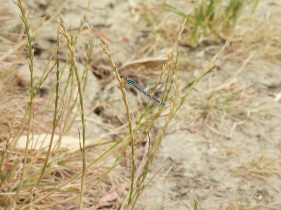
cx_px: 140
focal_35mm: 600
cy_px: 105
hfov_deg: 3.3
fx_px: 4871
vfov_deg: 2.5
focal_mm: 107
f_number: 5
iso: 100
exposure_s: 1/100
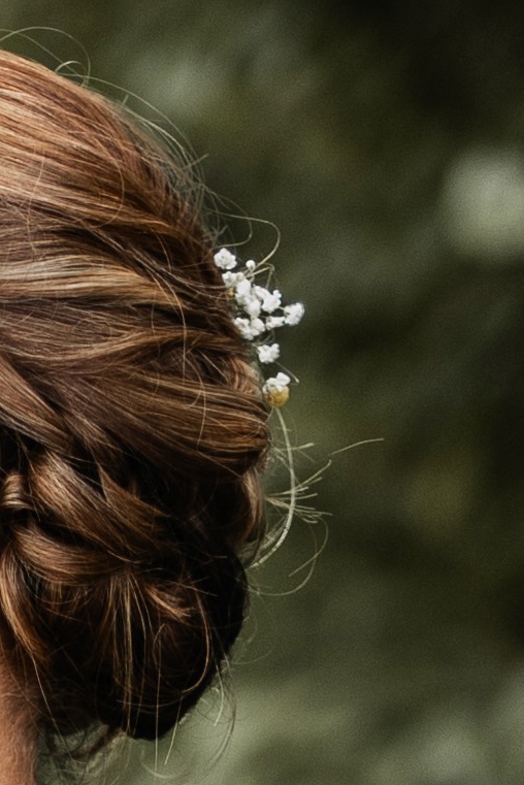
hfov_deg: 3.5
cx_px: -287
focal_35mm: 394
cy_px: 1550
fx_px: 8594
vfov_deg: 5.1
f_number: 1.6
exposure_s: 1/640
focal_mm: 50
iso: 100
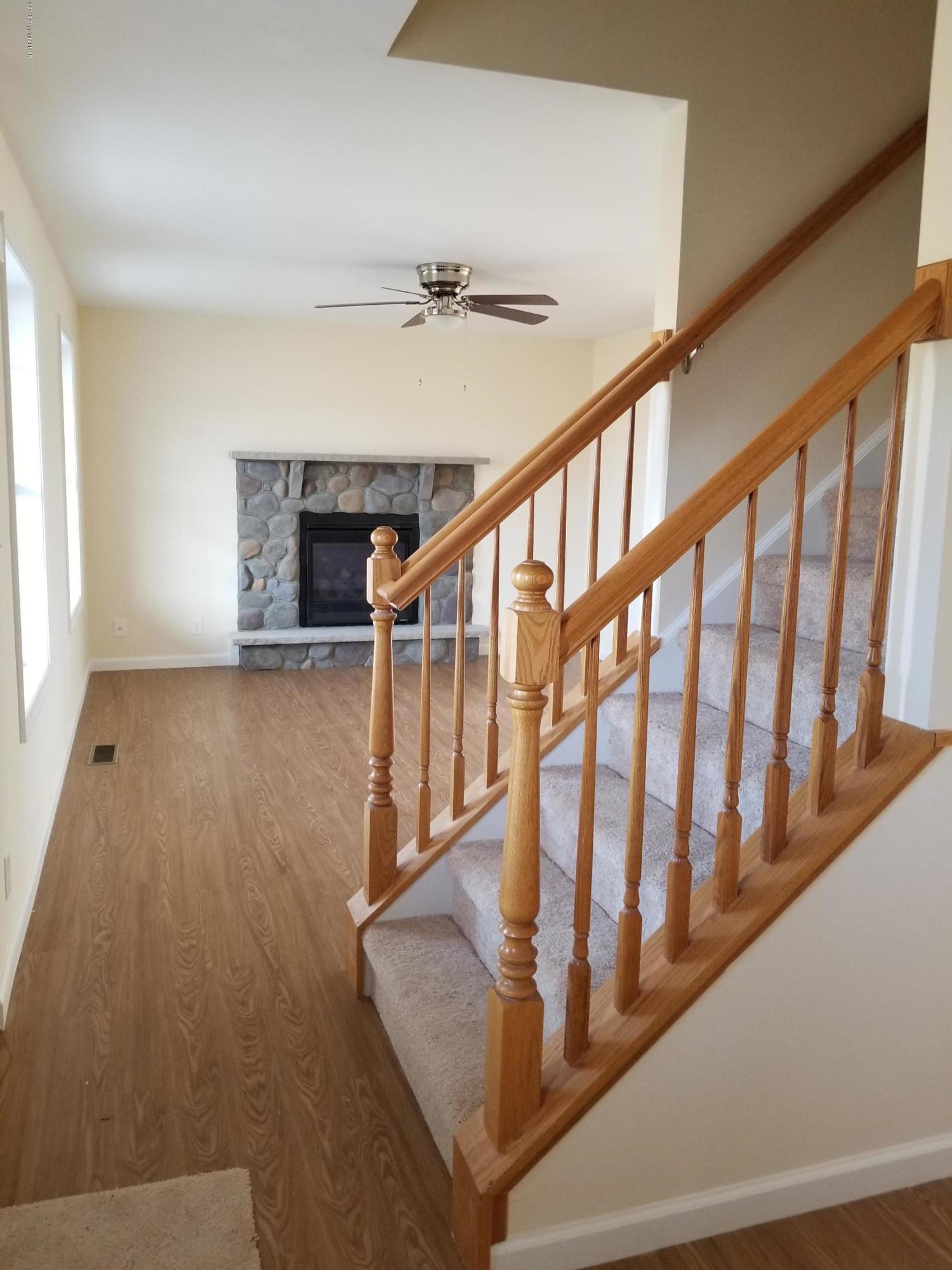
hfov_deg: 53.1
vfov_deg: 67.3
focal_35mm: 26
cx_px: 476
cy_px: 635
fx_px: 953
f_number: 1.7
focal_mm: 4.25
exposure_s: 1/33
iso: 200
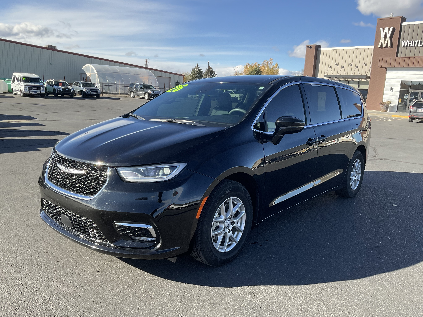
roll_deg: -2.8
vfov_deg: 48.2
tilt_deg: -11.4
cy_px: 158
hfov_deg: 61.7
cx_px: 212
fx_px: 354
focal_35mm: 29
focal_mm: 3
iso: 20
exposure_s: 1/898
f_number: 1.8
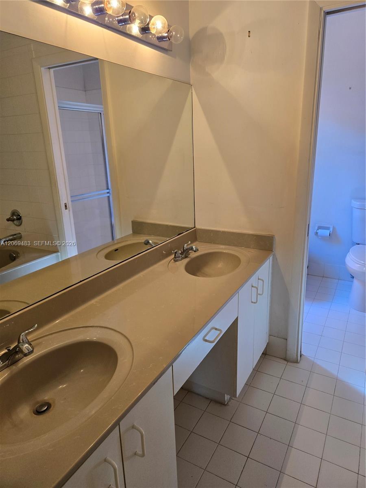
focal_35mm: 23
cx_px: 183
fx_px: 324
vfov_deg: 73.9
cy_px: 244
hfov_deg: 58.9
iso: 100
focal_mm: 5.4
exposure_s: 1/120
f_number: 1.8
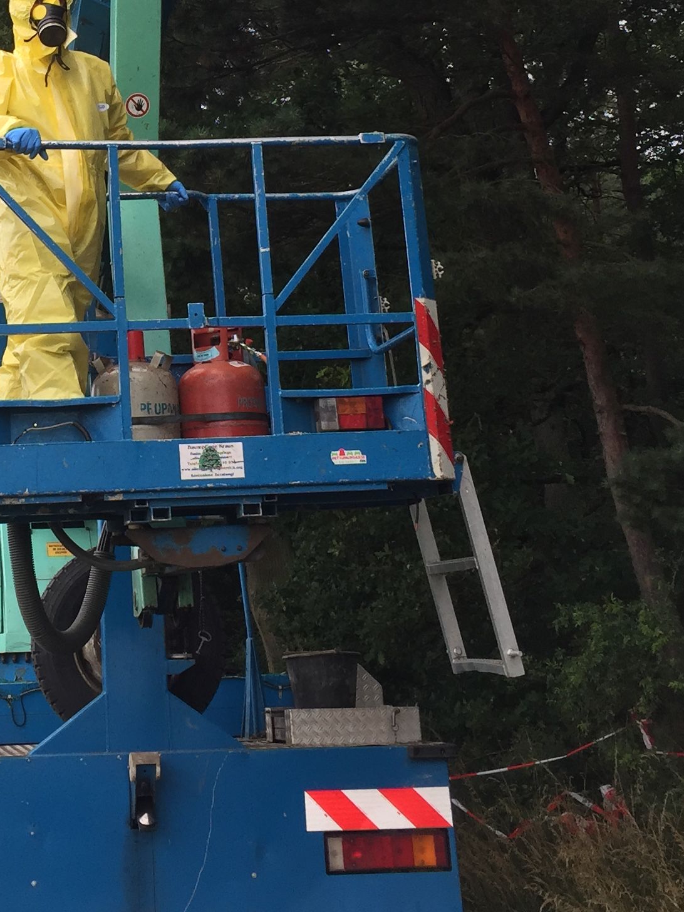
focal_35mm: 65
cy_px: 140
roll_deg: -0.4
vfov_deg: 28.9
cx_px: 71
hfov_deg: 22.1
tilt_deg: +15.4
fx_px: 1713
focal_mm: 4.15
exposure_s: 1/573
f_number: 2.2
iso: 32
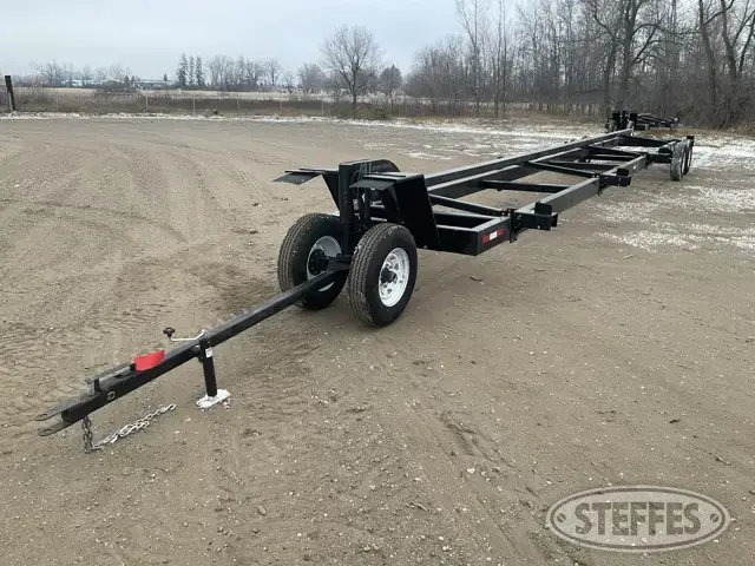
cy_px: 283
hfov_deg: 61.7
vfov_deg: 48.2
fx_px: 633
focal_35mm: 29
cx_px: 378
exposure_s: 1/122
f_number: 1.8
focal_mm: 3
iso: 20
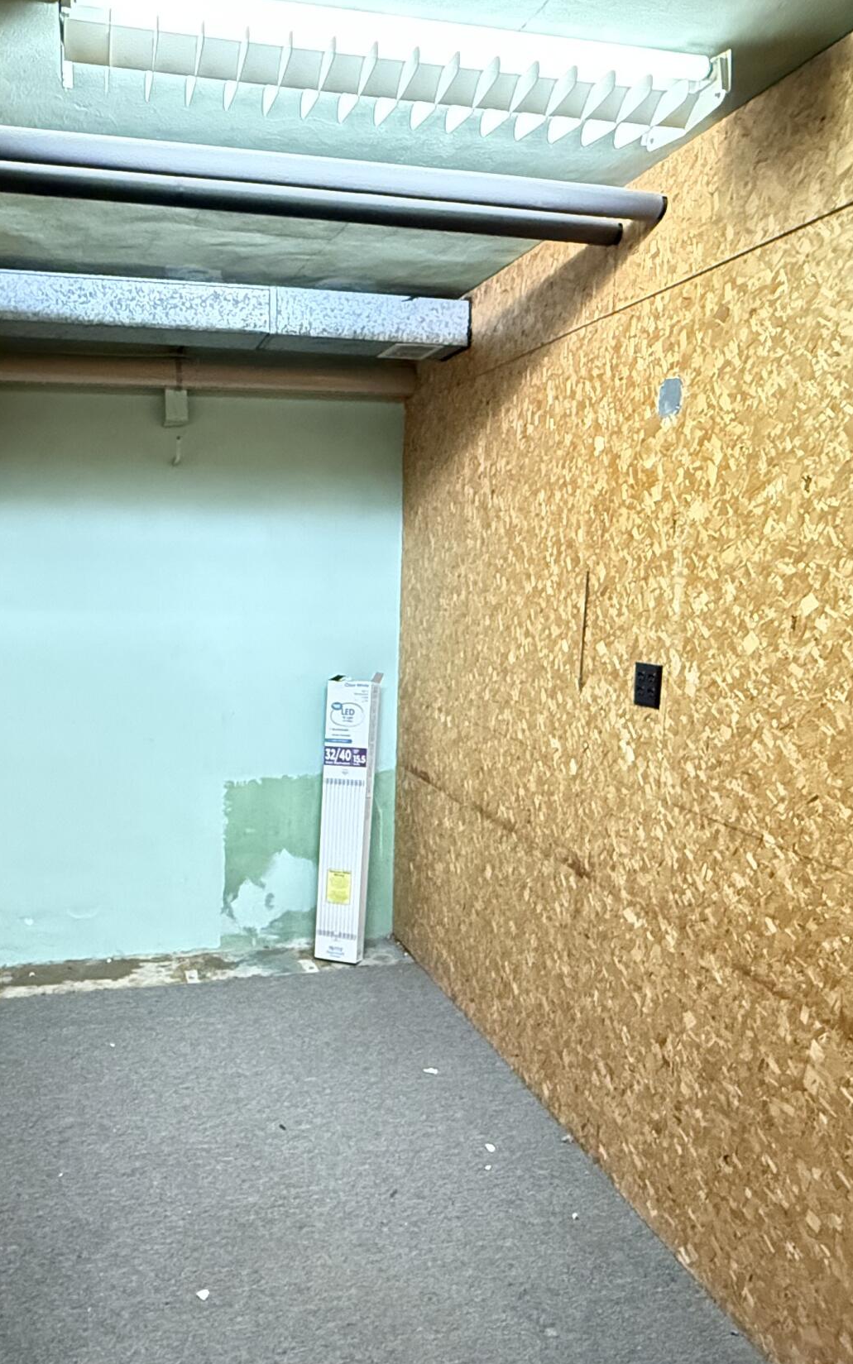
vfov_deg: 68.2
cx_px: 299
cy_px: 744
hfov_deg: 45.5
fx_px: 1004
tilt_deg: -9.7
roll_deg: -0.6
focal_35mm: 27
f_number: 2.2
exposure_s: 1/60
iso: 1250
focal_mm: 2.22
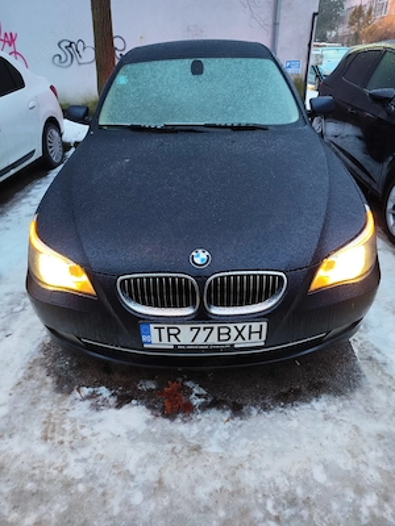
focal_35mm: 23
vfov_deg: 73.9
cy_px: 263
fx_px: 350
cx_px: 198
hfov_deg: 58.9
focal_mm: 6.19
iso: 500
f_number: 1.65
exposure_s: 1/25
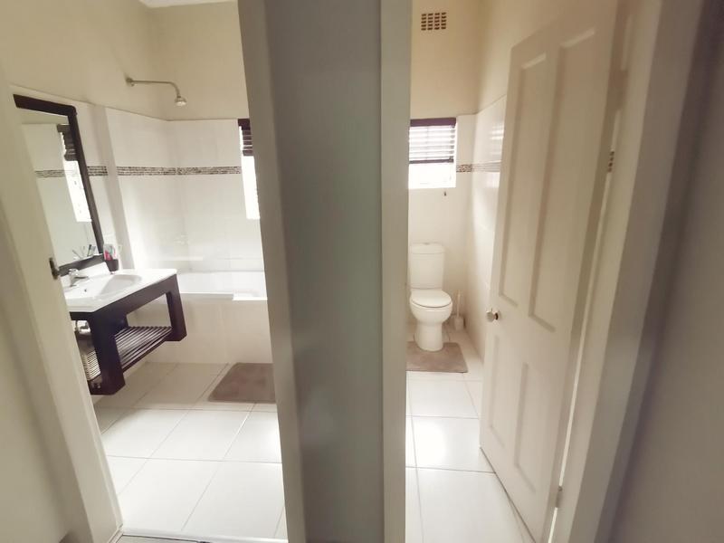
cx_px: 362
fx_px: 356
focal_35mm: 17
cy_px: 272
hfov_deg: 91.0
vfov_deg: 74.7
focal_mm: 1.78
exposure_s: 1/25
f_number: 2.4
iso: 500
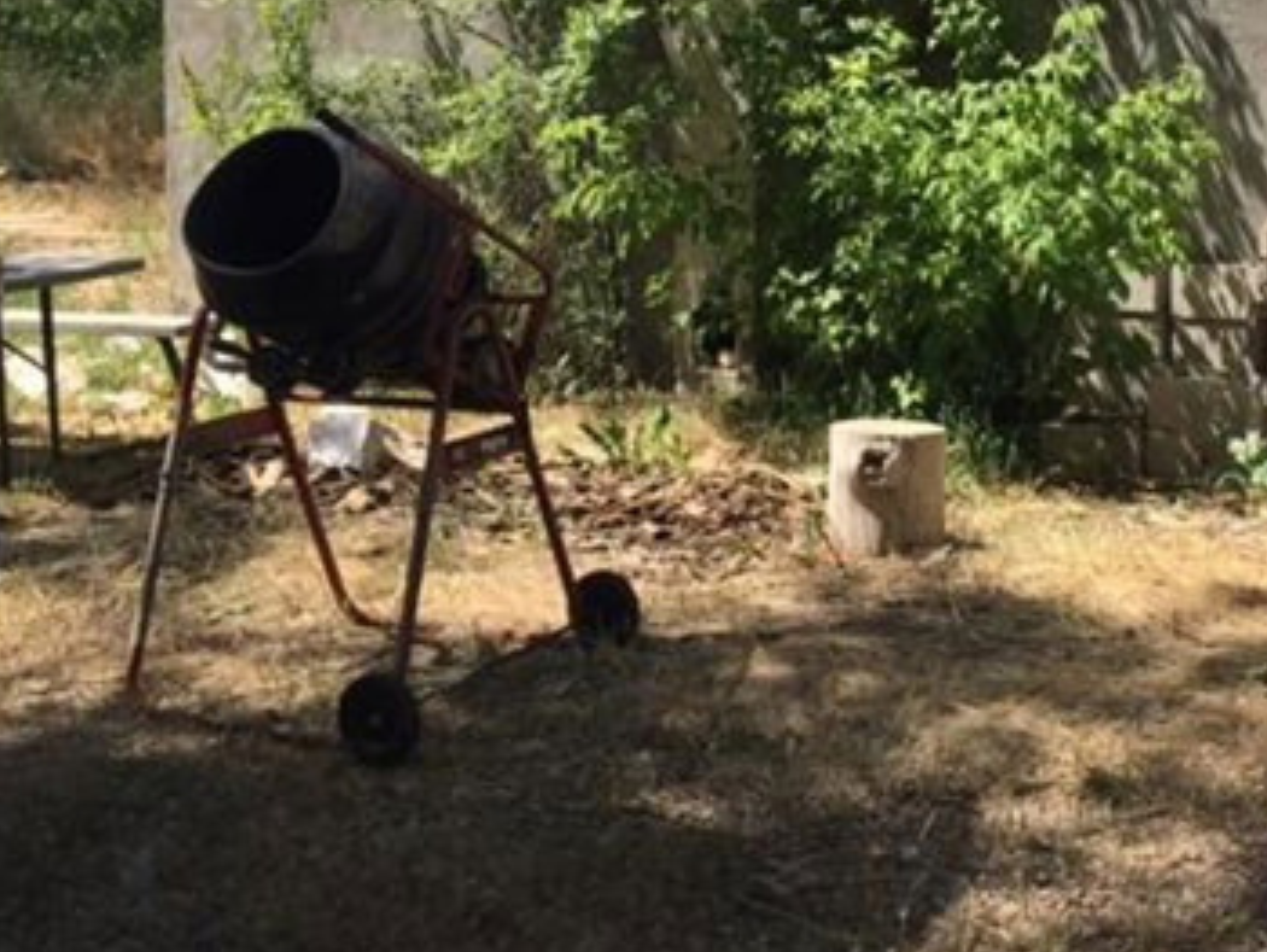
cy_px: 101
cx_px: 1003
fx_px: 1941
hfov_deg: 35.1
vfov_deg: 26.7
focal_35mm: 53
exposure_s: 1/725
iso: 25
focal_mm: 4.15
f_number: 2.2
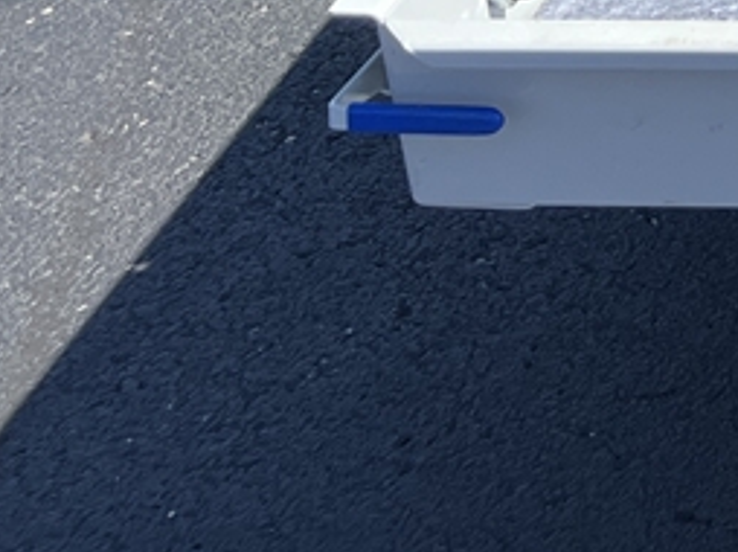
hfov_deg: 12.9
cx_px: 1676
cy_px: -689
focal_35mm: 123
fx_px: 2620
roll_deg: -1.2
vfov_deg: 10.6
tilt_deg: -20.2
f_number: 1.5
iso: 50
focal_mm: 5.7
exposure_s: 1/2252
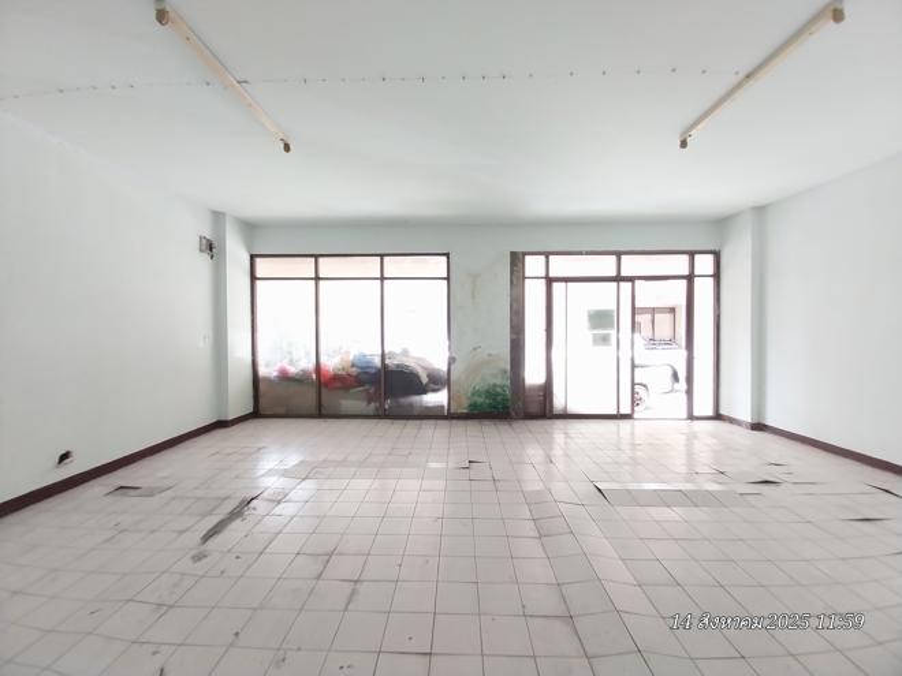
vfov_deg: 89.9
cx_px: 451
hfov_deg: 106.2
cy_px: 338
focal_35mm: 13
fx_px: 339
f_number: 2.2
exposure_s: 1/50
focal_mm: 1.3
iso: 100
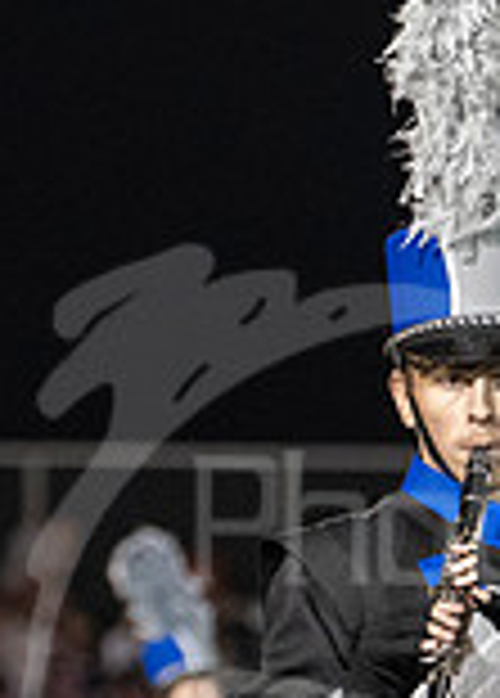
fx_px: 12444
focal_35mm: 627
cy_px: 530
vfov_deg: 3.2
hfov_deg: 2.3
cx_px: 580
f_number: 2.8
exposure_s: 1/500
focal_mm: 120
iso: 4000
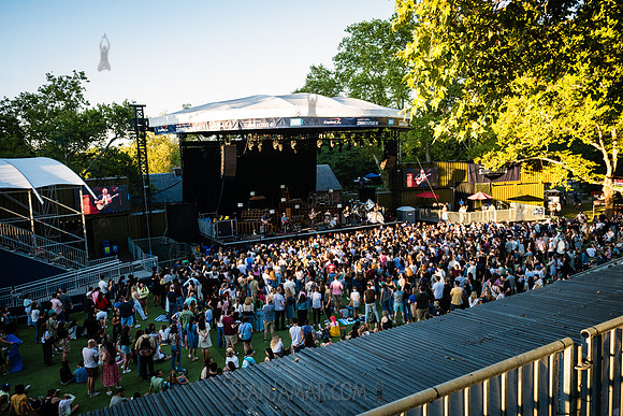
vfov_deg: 49.8
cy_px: 208
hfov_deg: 69.7
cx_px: 312
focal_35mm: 26
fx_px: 448
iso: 2000
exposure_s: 1/1250
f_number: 4
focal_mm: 24
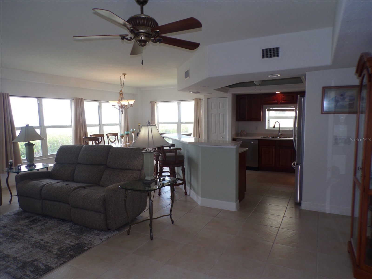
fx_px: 258
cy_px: 140
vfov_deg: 56.8
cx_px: 186
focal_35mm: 24
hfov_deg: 71.6
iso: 80
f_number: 4.3
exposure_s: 1/34
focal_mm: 4.3
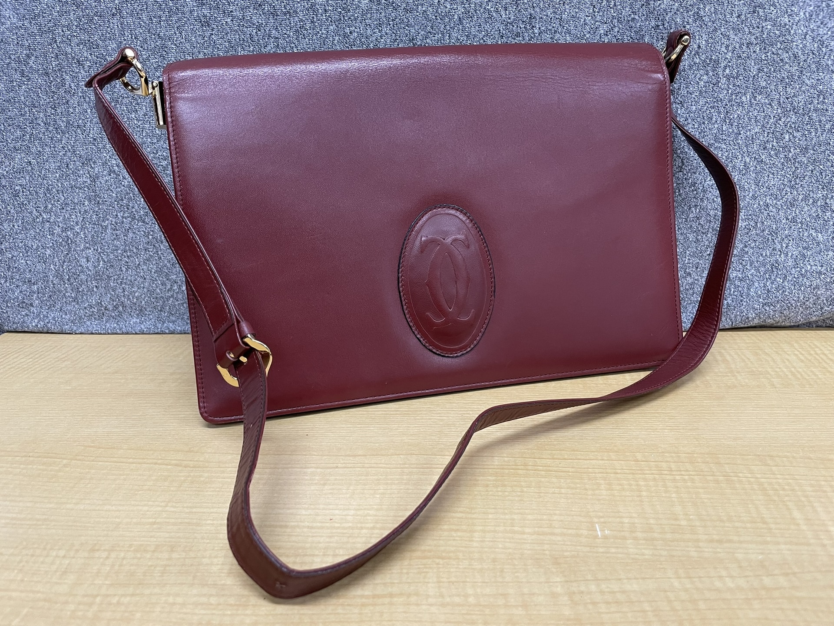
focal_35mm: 26
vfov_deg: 53.1
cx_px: 417
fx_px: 626
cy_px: 313
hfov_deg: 67.3
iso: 125
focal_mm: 4.2
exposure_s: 1/79
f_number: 1.6
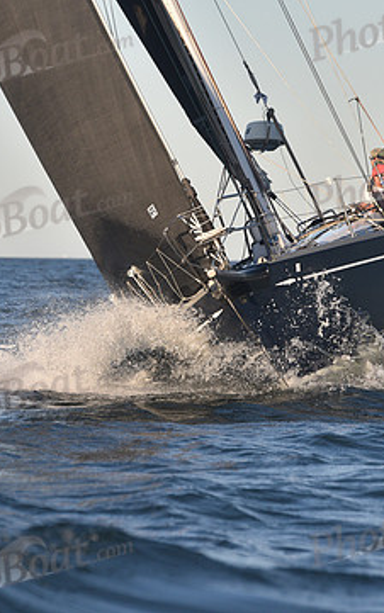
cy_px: 286
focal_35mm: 303
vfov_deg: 6.9
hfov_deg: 4.3
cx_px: 223
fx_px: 5067
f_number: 5.6
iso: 400
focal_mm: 185
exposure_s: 1/800
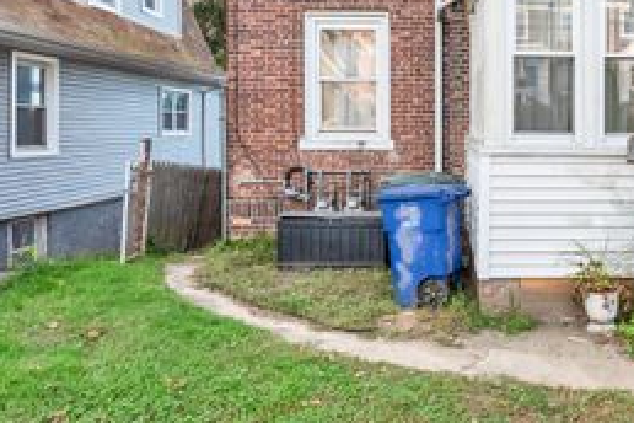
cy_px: 68
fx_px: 546
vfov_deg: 40.1
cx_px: 455
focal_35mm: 31
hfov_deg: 58.0
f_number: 4
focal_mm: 16
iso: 250
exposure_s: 1/400
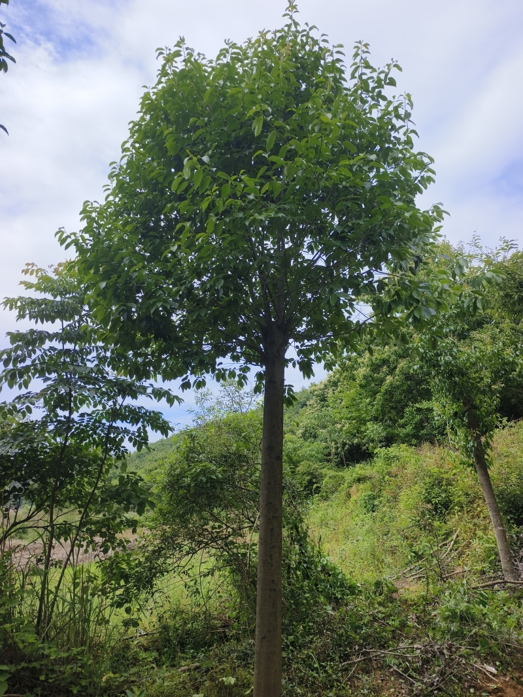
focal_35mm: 23
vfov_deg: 73.9
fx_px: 463
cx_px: 262
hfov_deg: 58.9
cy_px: 348
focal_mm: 5.5
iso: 72
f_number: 1.75
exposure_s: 1/2079
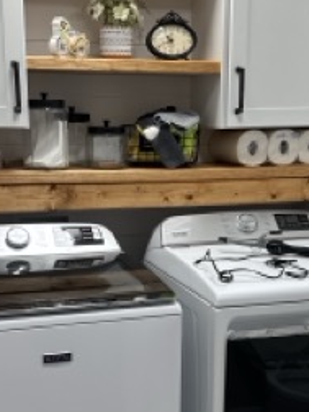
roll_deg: -0.5
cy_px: 284
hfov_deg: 24.0
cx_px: 160
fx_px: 726
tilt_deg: -14.1
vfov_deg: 31.4
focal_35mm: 61
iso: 80
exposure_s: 1/120
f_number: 1.78
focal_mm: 6.76
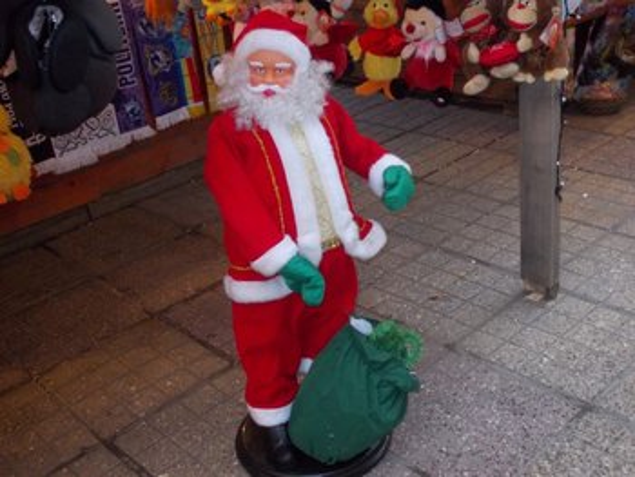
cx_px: 318
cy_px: 238
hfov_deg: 43.8
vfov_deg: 33.6
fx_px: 789
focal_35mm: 43
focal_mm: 6.1
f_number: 3.3
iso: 200
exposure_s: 1/30
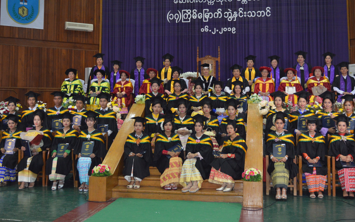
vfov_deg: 28.5
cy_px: 79
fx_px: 435
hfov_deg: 44.4
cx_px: 186
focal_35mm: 45
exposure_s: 1/60
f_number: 4
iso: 1600
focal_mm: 24
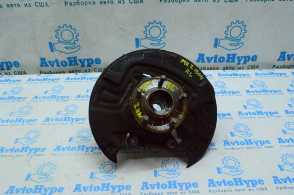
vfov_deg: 43.5
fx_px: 245
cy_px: 98
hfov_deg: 62.0
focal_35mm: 30
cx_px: 147
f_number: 22
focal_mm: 20
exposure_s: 1/100
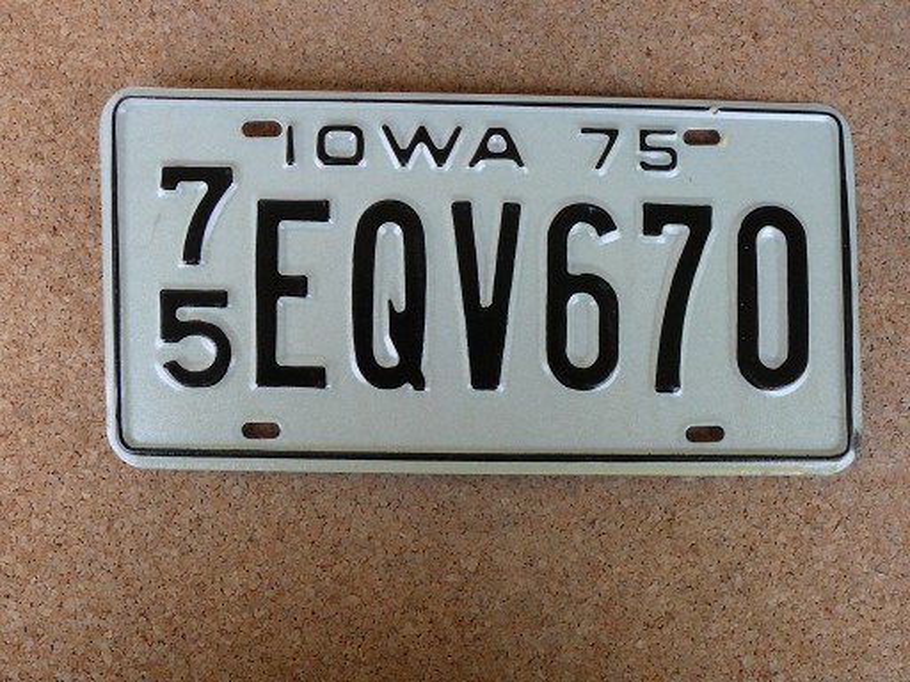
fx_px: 1130
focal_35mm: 43
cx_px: 455
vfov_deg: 33.6
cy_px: 341
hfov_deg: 43.9
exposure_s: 1/40
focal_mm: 6.4
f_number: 3.2
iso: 100
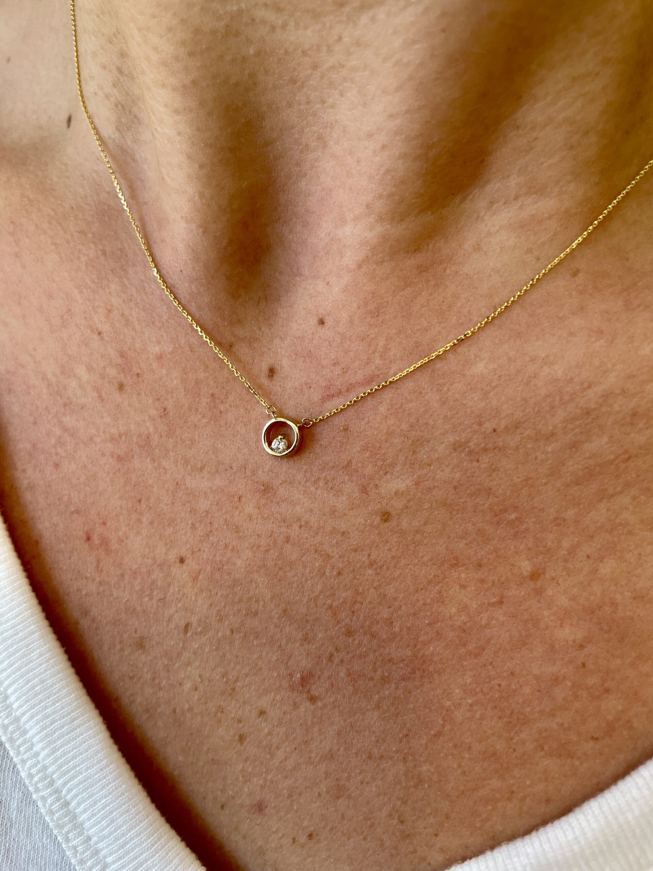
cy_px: 436
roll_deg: -1.9
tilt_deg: -40.2
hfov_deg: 53.1
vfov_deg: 67.3
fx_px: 654
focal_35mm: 26
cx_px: 326
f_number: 1.6
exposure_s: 1/120
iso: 40
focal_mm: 4.2
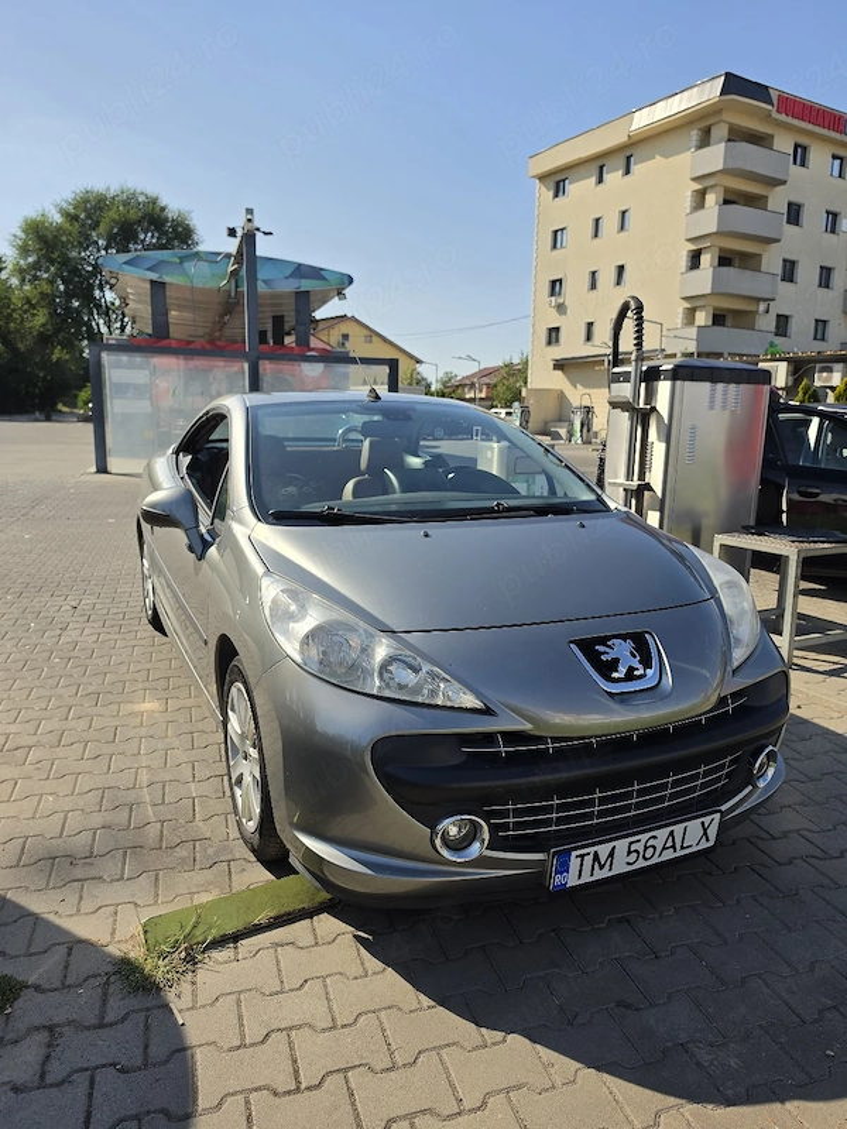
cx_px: 424
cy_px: 564
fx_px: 750
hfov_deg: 58.9
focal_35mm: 23
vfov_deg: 73.9
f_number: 1.4
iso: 64
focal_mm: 6.5
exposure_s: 1/10000
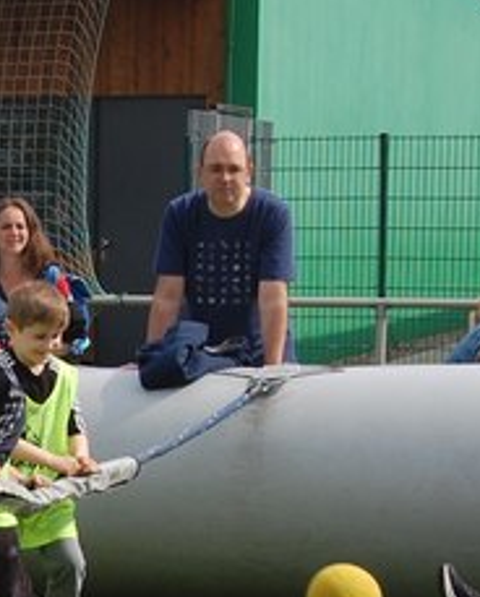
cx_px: -203
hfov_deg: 10.6
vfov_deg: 13.4
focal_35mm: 141
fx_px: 2498
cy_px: 637
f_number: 8
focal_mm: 23
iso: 200
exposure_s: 1/250
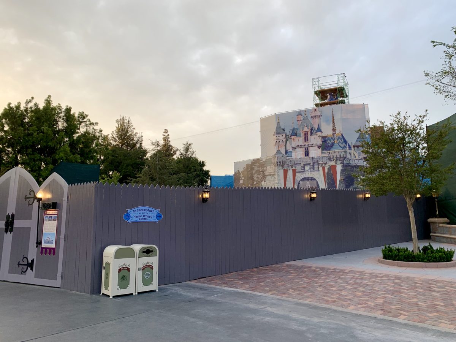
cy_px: 171
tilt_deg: +9.3
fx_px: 343
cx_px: 228
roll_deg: +0.0
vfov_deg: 53.1
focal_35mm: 26
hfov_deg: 67.3
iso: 25
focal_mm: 4.25
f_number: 1.8
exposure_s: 1/213
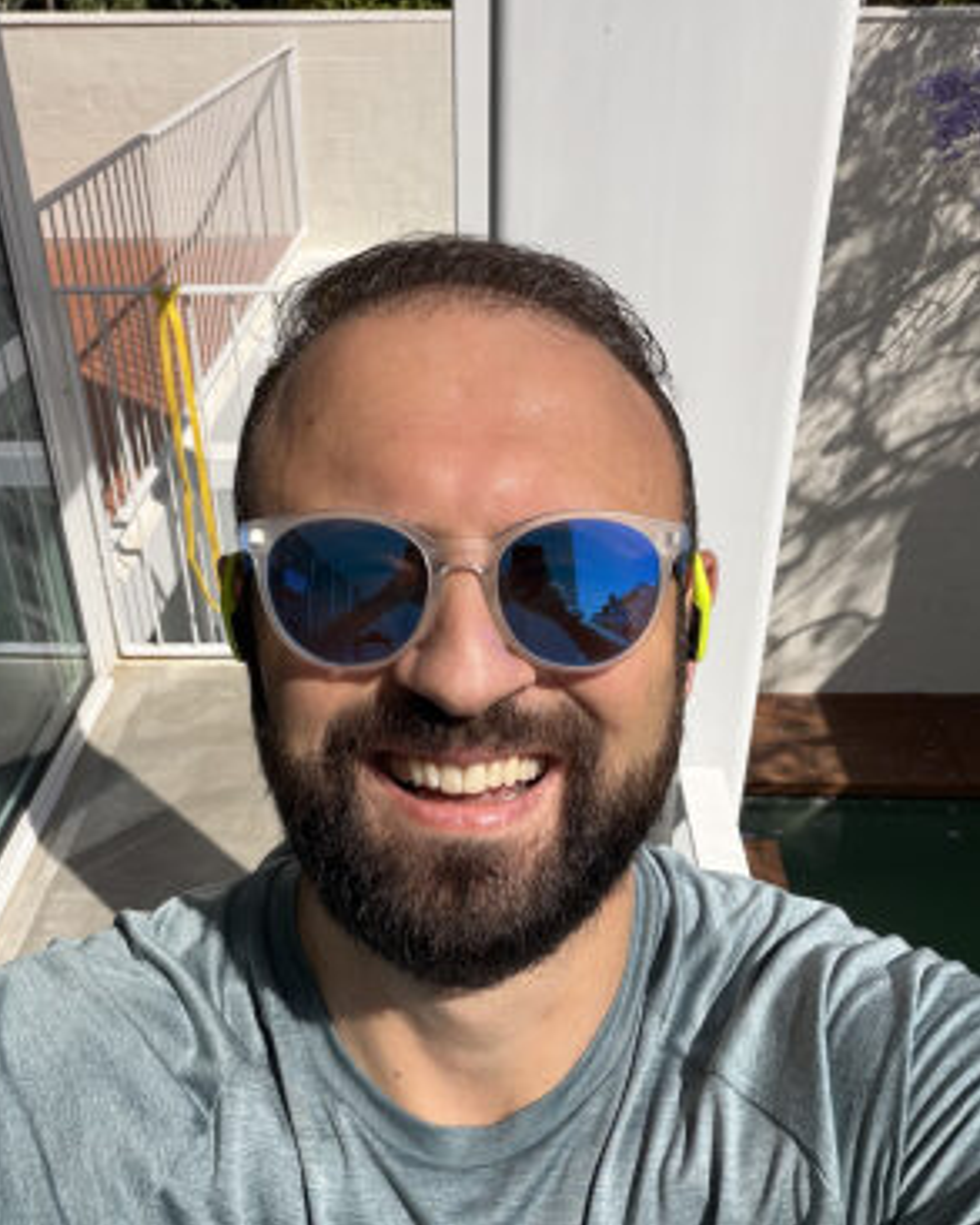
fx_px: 1160
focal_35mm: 32
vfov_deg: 55.6
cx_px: 482
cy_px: 666
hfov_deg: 45.8
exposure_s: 1/1499
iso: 32
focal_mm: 2.71
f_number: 1.9
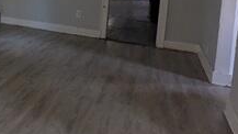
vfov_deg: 23.4
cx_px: -17
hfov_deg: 36.9
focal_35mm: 48
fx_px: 303
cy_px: -12
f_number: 2.2
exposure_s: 1/61.6
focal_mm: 2.35
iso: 443
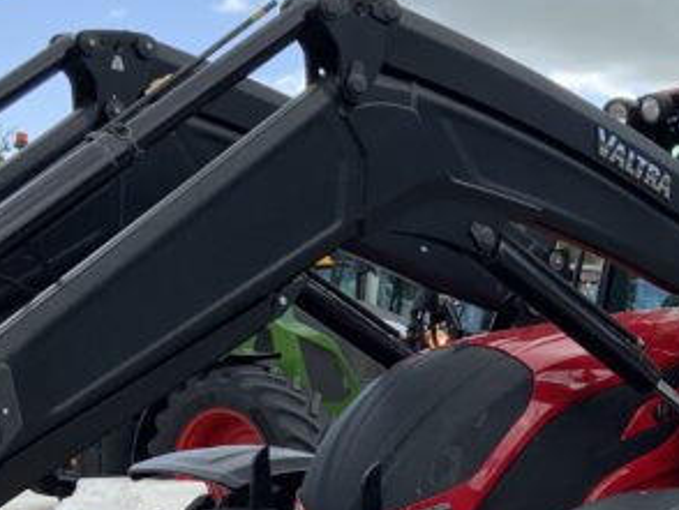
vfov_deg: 14.5
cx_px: 656
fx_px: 1983
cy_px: 462
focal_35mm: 101
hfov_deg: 19.0
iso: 16
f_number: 1.8
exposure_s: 1/898
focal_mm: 3
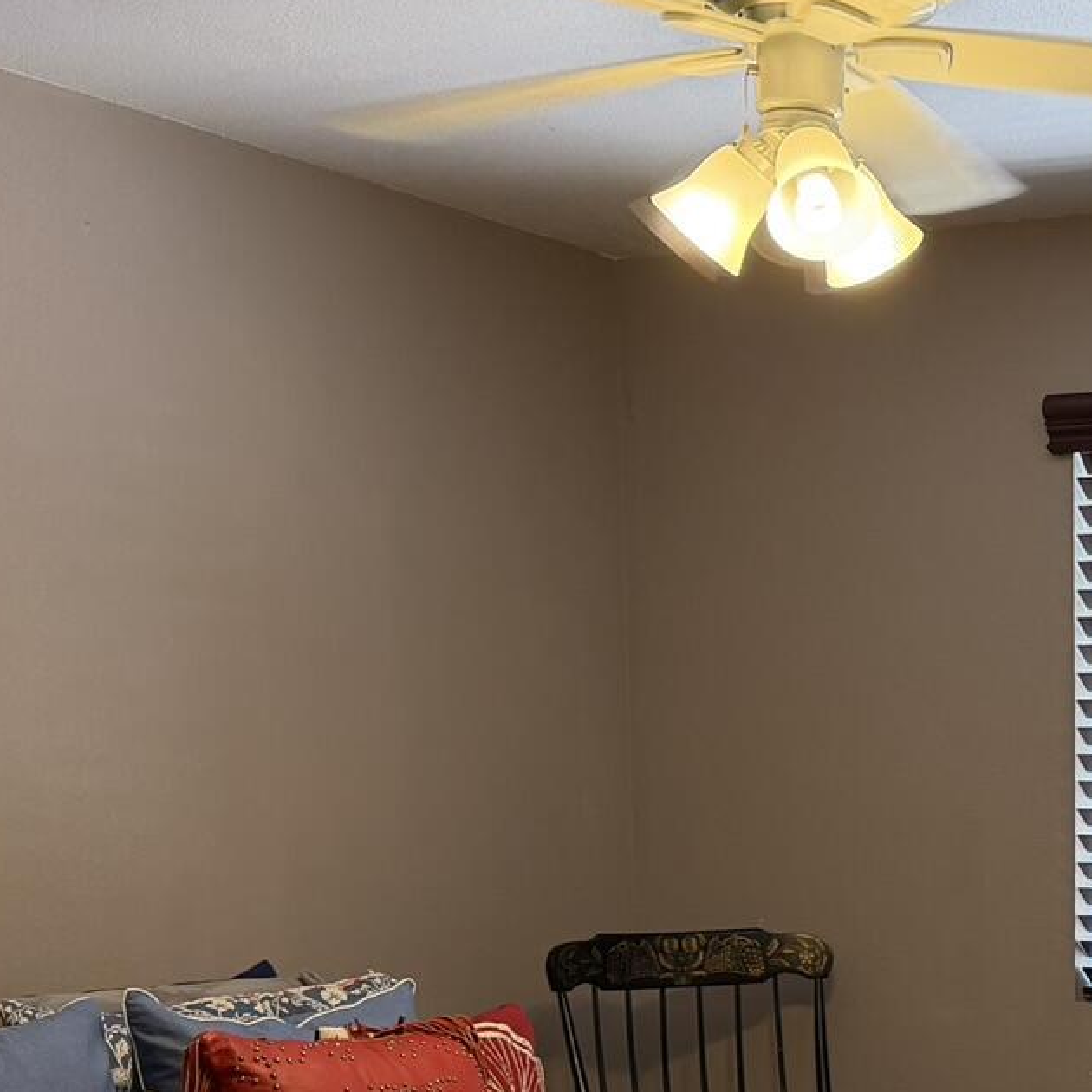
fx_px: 2463
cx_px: 1089
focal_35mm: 69
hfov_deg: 23.9
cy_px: 957
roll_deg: +0.2
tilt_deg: -5.7
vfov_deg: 24.4
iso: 200
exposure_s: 1/60
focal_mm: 6.76
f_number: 1.78
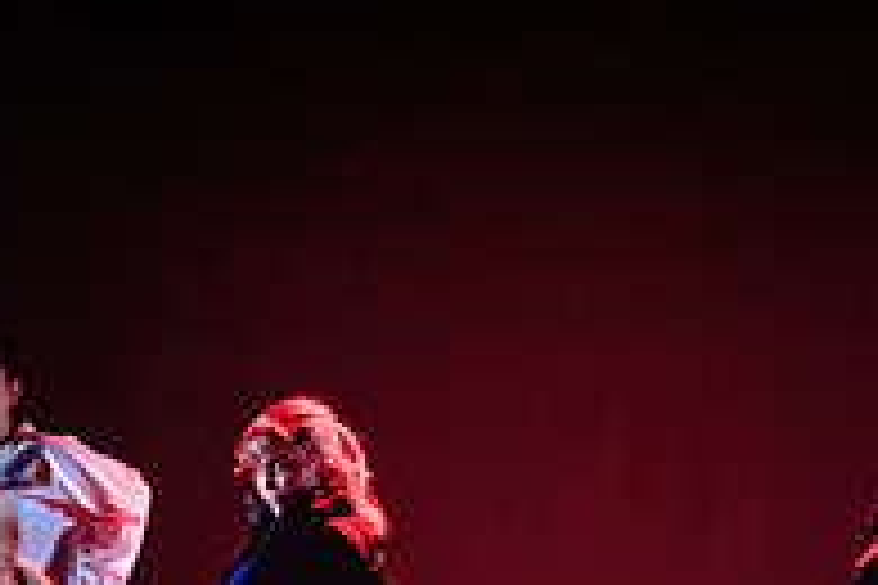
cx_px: 442
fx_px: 1951
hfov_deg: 25.4
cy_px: 974
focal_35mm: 80
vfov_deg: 15.3
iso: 6400
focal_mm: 24
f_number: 2.8
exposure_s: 1/300
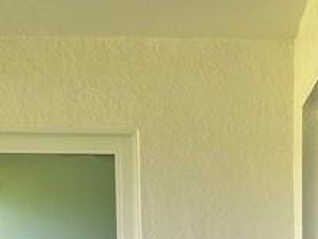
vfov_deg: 11.5
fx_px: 1122
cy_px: 401
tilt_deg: -4.7
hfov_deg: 15.9
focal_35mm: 122
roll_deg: +1.4
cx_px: 298
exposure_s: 1/121
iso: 64
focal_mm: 5.7
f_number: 1.5
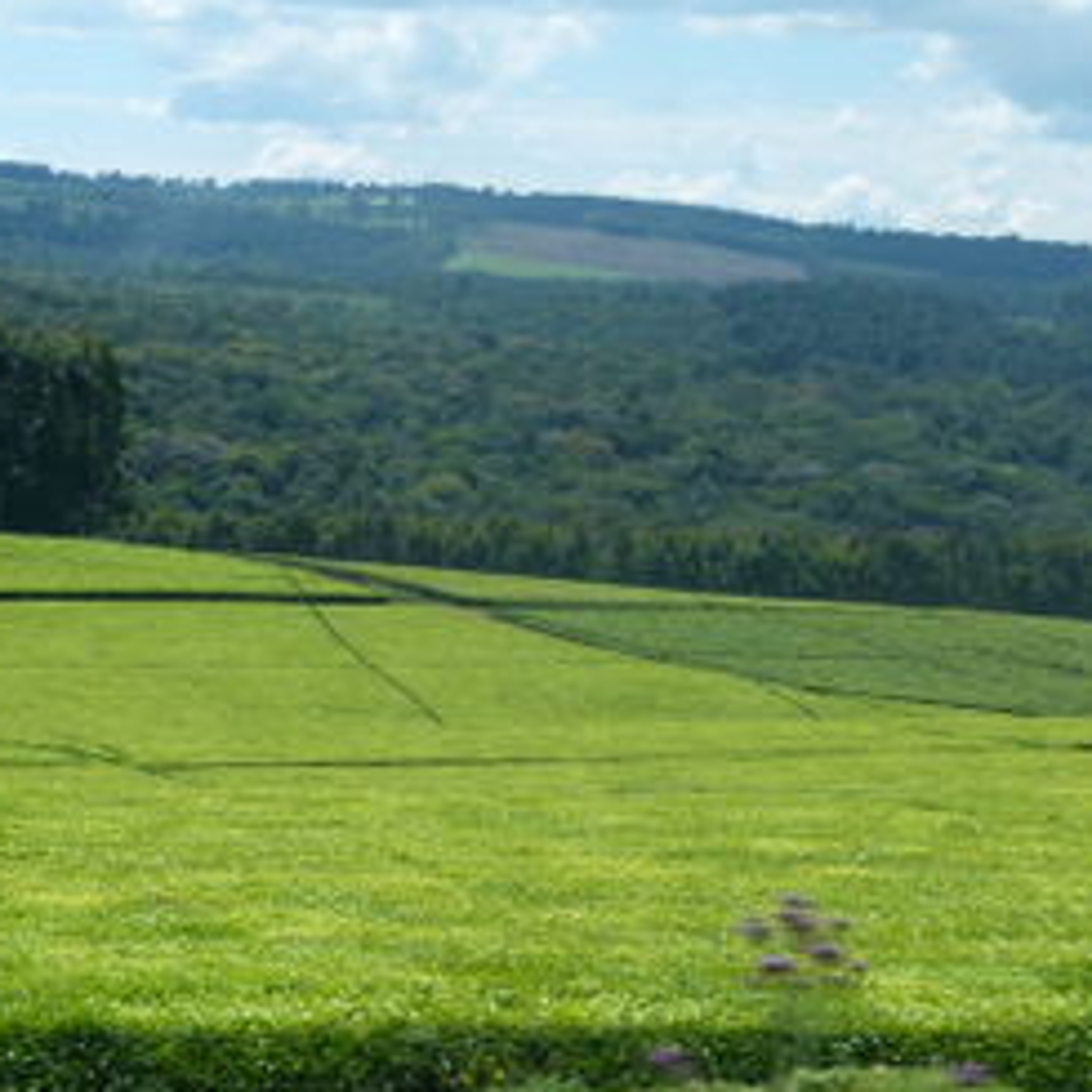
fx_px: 4640
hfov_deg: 13.4
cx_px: 495
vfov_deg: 13.4
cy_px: 780
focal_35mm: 130
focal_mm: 10.8
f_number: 4
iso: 100
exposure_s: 1/1000
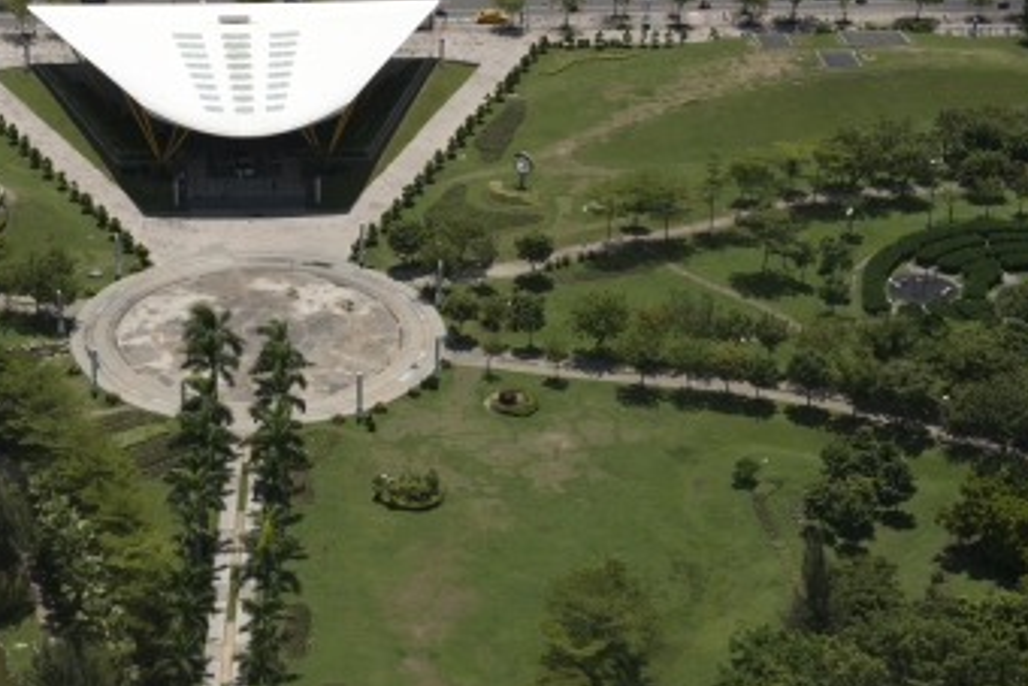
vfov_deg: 15.9
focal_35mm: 86
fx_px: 2457
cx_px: 251
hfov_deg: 23.4
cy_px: 270
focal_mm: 48
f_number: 13
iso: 400
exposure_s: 1/1000
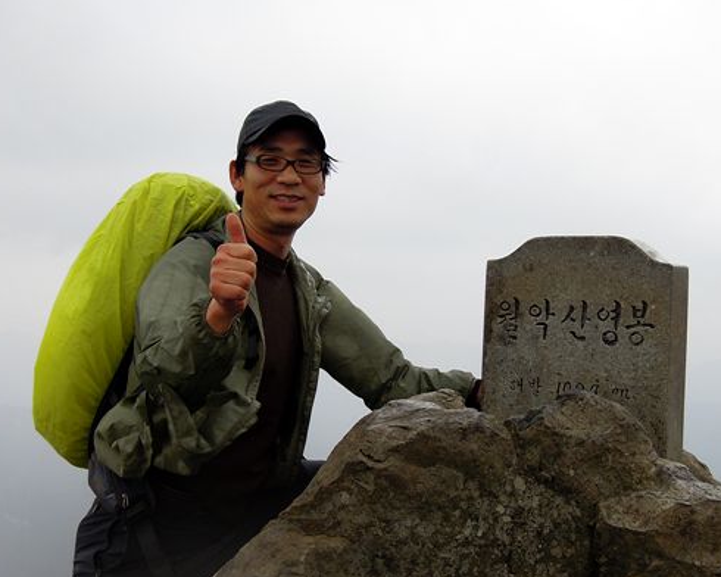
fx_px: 1088
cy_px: 300
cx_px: 338
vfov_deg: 29.7
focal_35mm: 51
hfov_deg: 36.6
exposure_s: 1/125
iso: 160
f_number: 3.3
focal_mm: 7.2
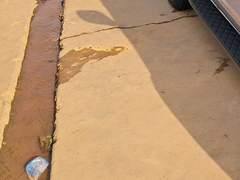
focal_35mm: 70
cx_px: 306
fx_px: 485
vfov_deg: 20.6
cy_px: 22
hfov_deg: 24.5
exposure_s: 1/533
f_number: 1.8
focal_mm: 4
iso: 50
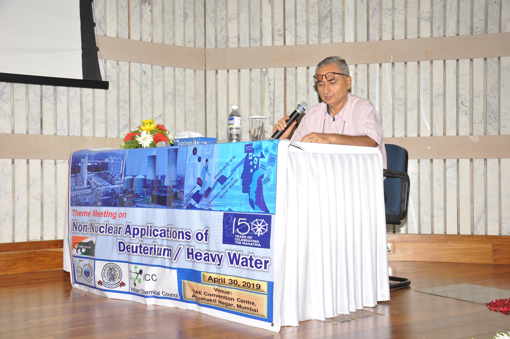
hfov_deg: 41.2
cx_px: 255
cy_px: 170
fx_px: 679
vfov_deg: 28.0
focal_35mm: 48
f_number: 5.6
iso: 1000
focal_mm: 32
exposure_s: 1/125
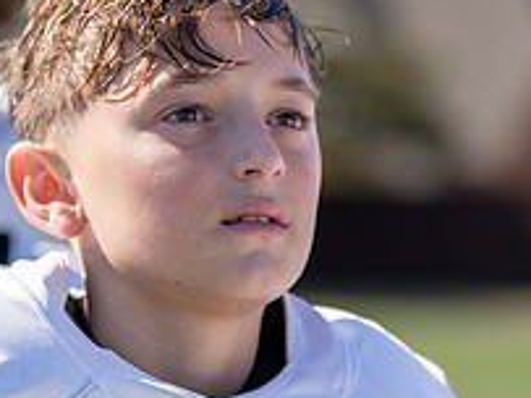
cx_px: 103
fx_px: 4584
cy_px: 394
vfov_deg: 5.0
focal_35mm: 299
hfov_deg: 6.6
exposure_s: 1/1250
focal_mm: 97
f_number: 2.8
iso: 100
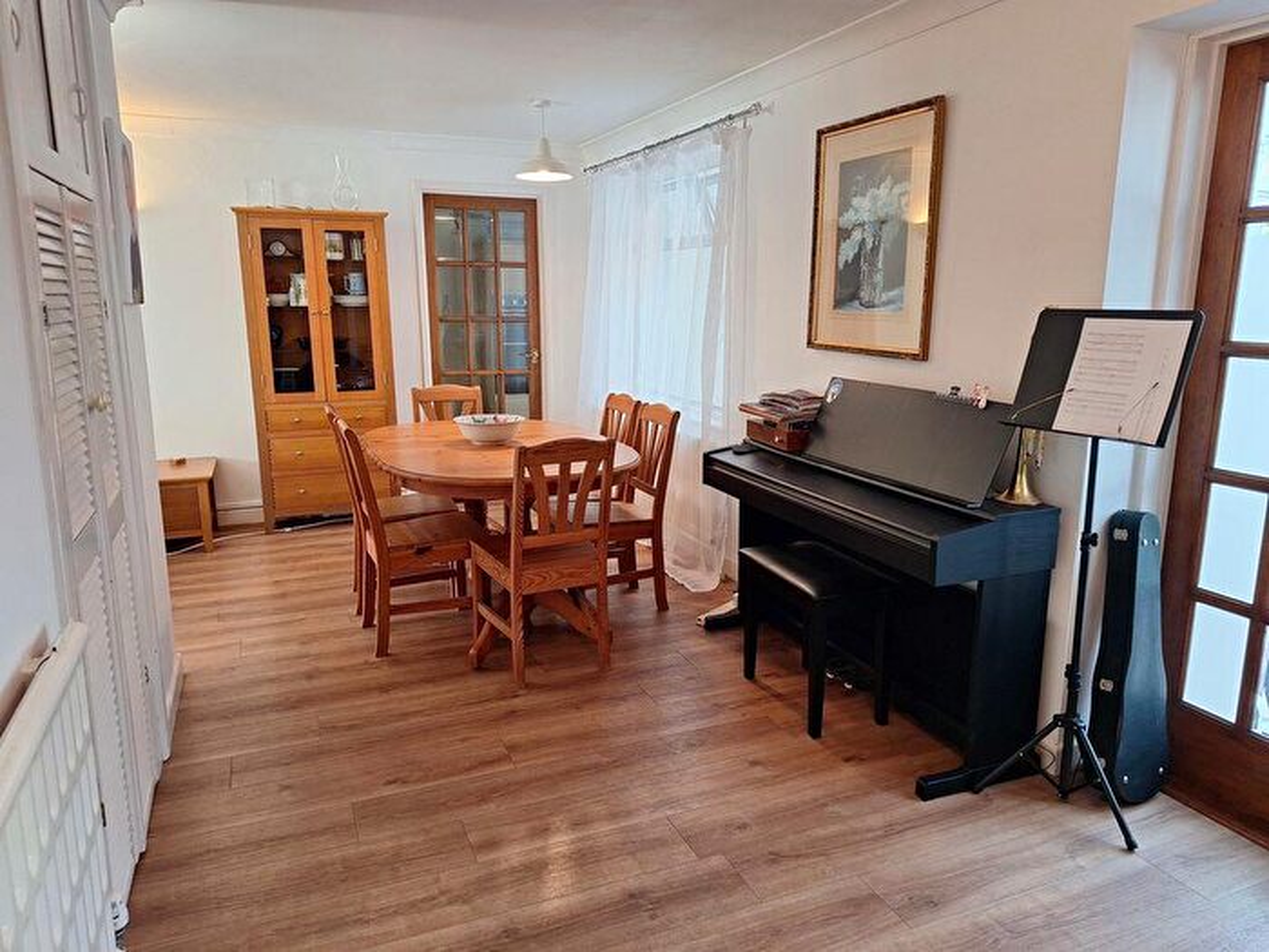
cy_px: 476
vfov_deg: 58.9
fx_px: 843
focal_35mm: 23
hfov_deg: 73.9
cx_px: 634
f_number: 1.8
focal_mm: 5.54
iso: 80
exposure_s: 1/50
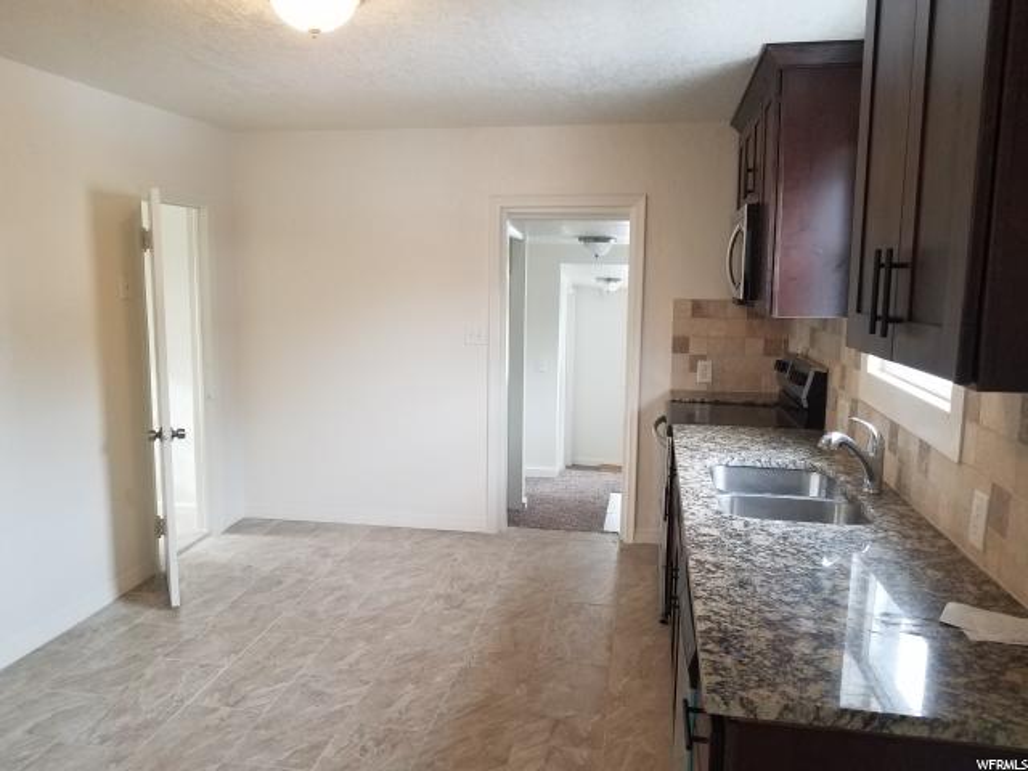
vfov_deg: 53.1
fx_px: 772
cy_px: 386
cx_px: 514
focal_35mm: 26
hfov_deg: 67.3
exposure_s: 1/60
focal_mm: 4.2
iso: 160
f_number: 1.7
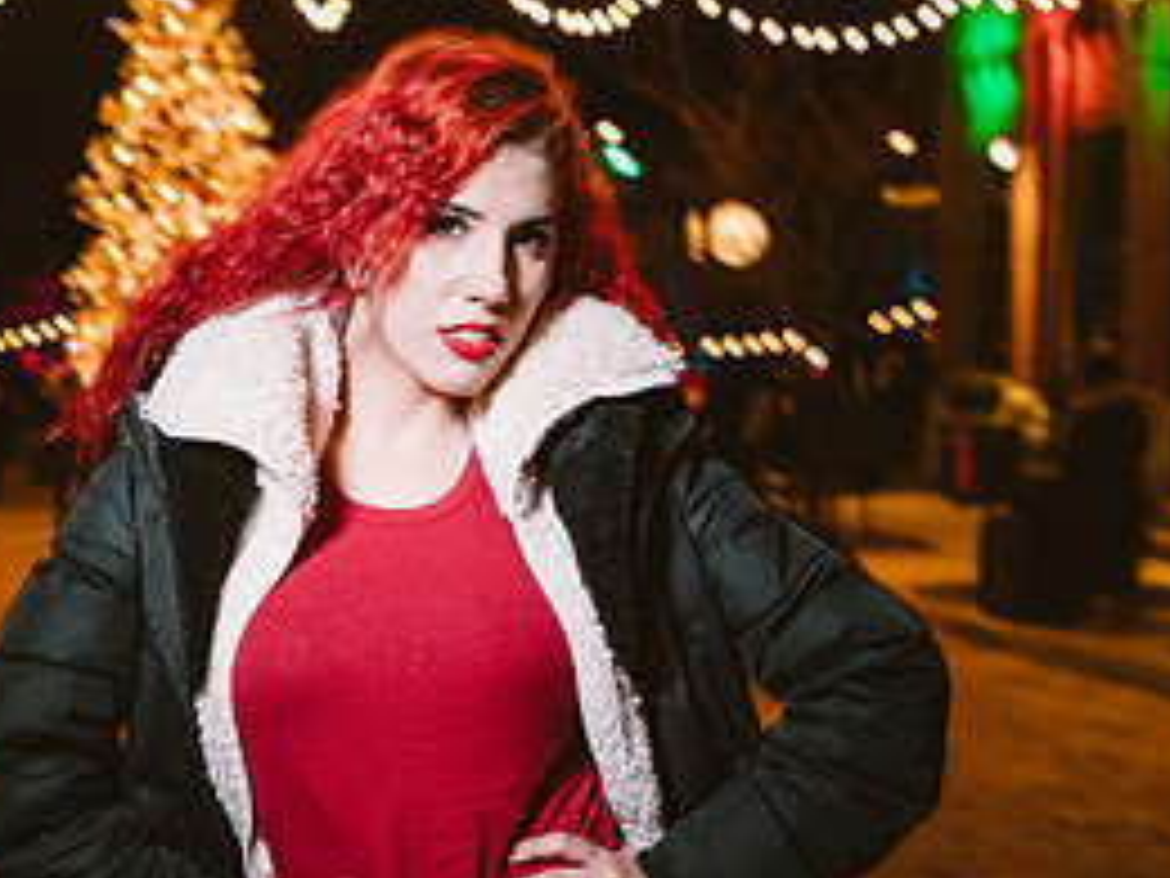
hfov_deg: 26.0
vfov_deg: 20.2
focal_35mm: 73
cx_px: 158
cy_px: 421
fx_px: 2467
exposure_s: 1/30
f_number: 3.5
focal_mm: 34
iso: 800
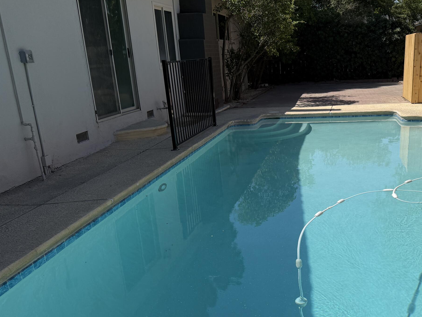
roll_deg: +1.3
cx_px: 287
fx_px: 488
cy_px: 228
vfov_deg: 35.4
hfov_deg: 46.0
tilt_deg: -21.0
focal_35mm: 40
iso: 80
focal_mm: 6.76
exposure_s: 1/6173
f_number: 1.78
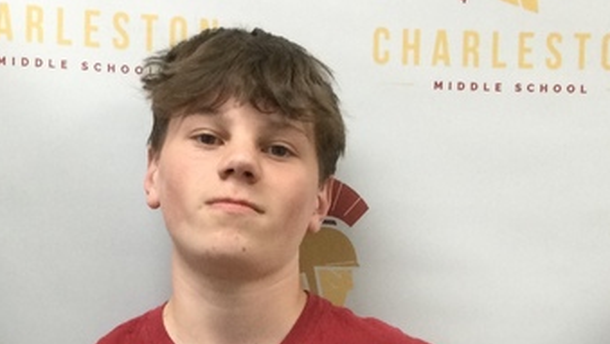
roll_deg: -0.6
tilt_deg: -11.2
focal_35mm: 102
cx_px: 313
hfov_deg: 20.9
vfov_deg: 11.2
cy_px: 576
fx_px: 1650
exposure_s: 1/30
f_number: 2.4
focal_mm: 3.3
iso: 80
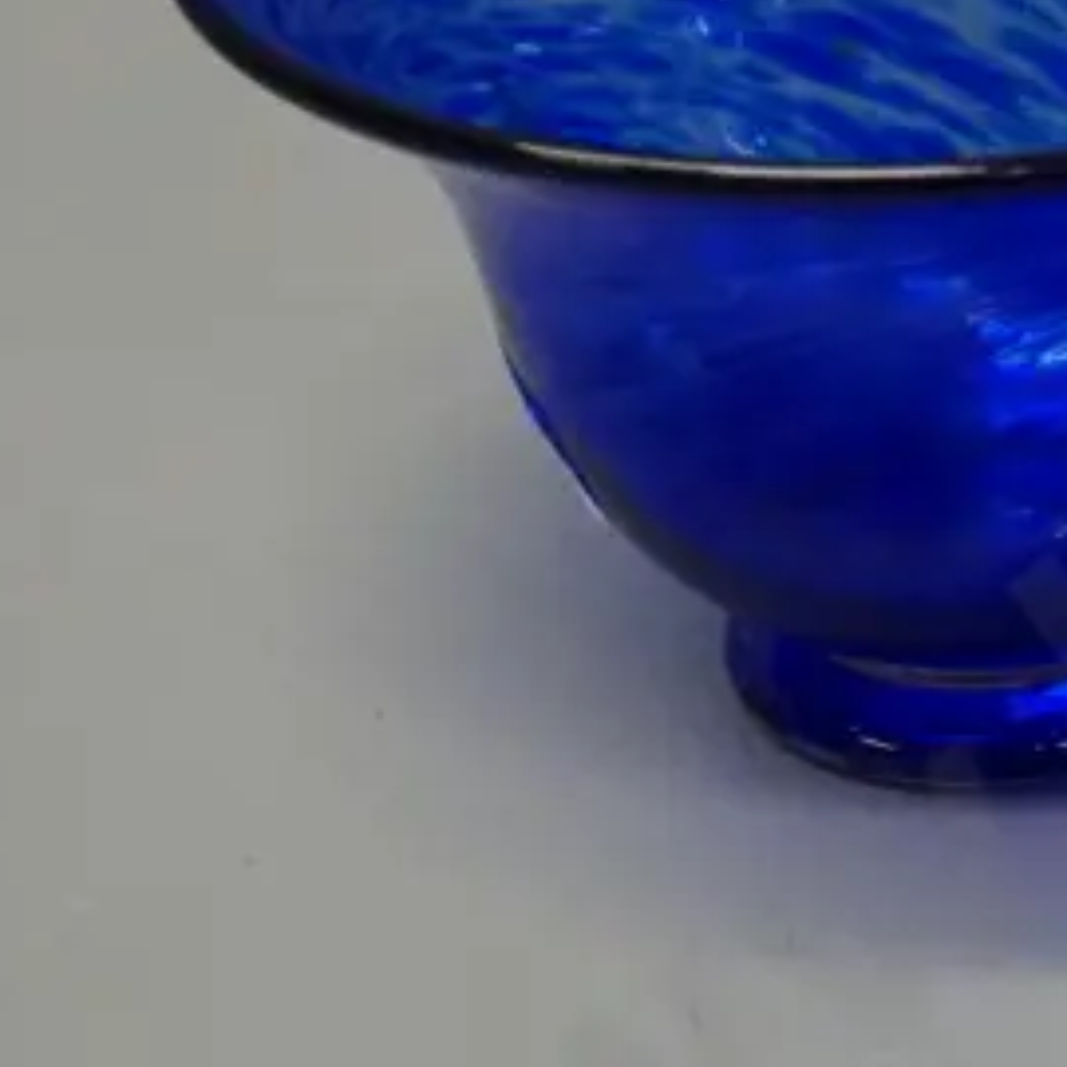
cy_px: 190
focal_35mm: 154
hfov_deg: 10.7
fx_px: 5370
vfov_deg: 11.3
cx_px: 1857
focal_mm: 23
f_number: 5
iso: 3200
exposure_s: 1/160
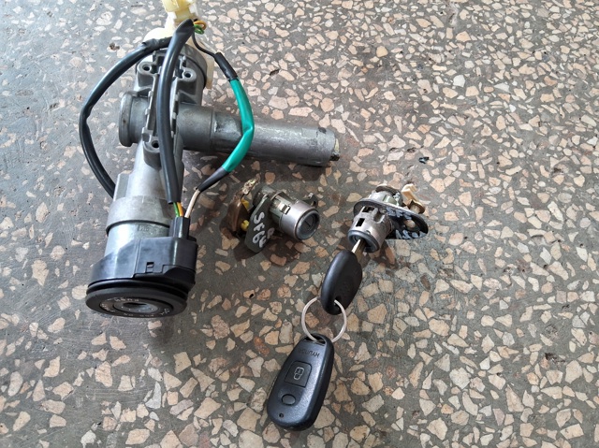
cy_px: 224
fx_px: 450
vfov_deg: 53.0
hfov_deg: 67.3
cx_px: 300
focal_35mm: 26
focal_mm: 3.98
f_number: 1.8
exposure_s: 1/50
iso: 400
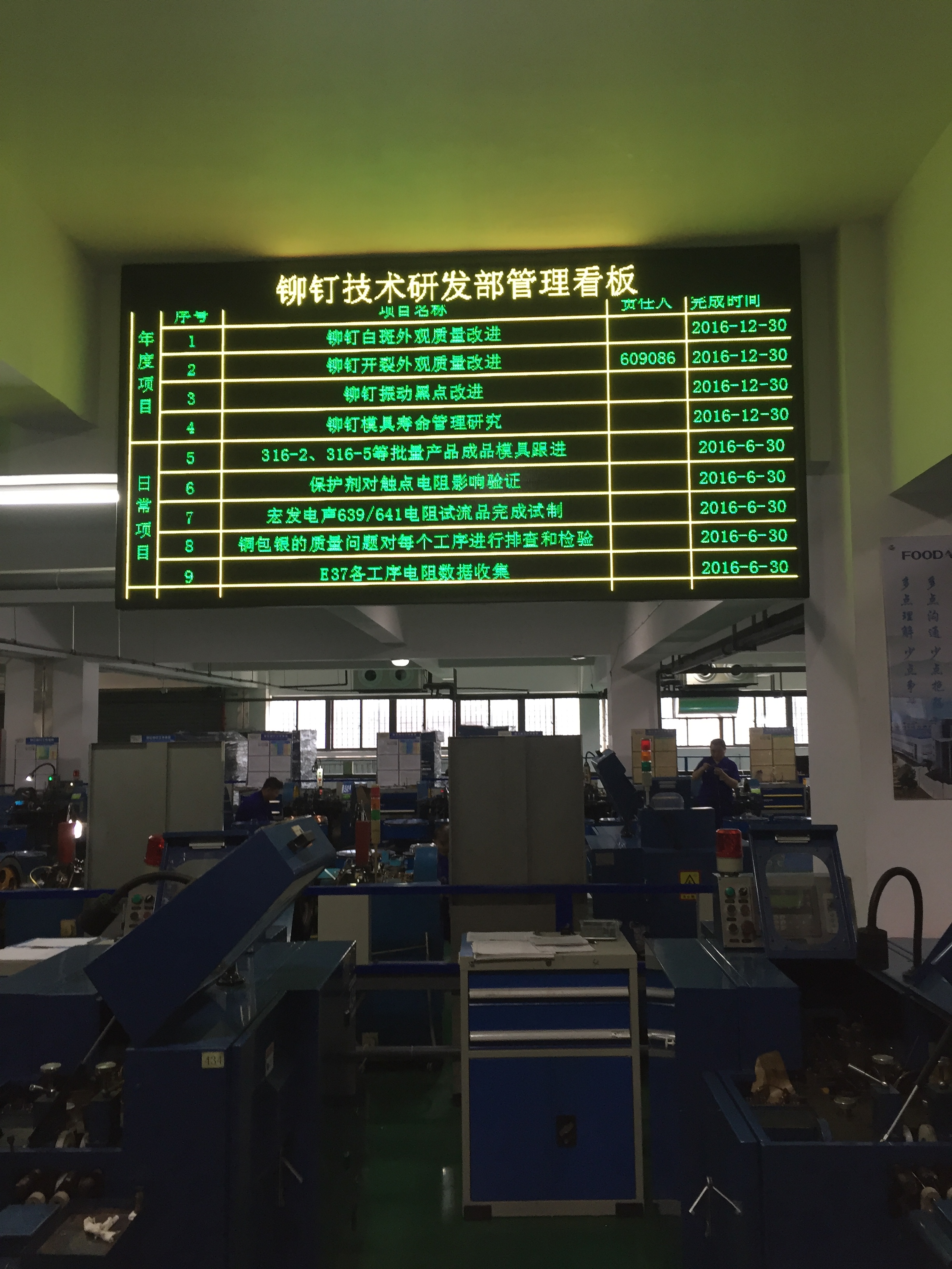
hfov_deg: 48.2
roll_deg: -0.2
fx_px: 1063
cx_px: 476
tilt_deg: +4.9
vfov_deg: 61.7
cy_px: 634
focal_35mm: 29
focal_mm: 4.15
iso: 100
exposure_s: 1/33
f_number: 2.2
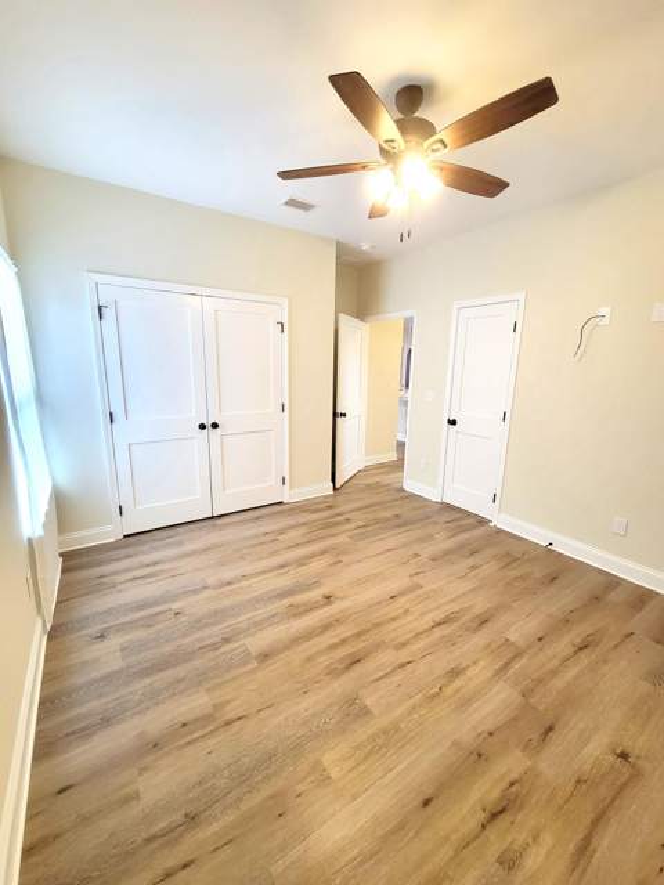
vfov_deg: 106.2
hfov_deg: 89.9
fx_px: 332
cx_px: 332
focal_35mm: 13
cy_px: 442
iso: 200
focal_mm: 2.2
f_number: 2.2
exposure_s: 1/60
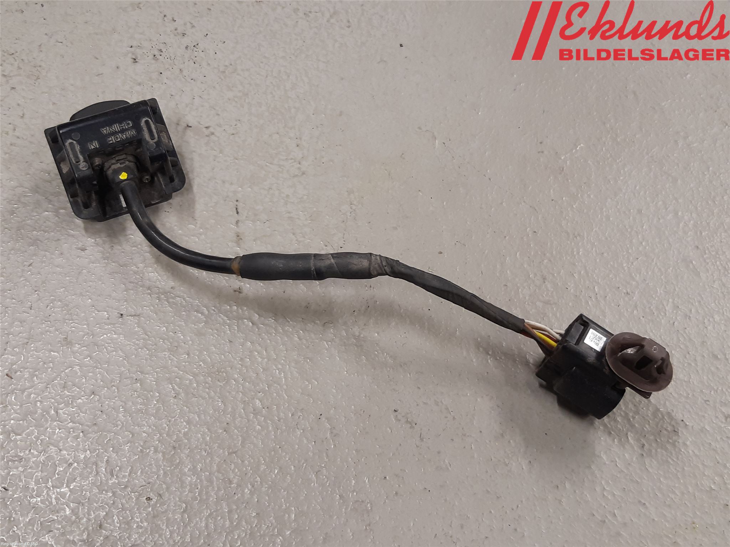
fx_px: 548
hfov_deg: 67.3
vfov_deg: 53.1
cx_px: 365
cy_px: 274
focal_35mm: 26
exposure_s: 1/50
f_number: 1.7
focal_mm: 3.93
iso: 100
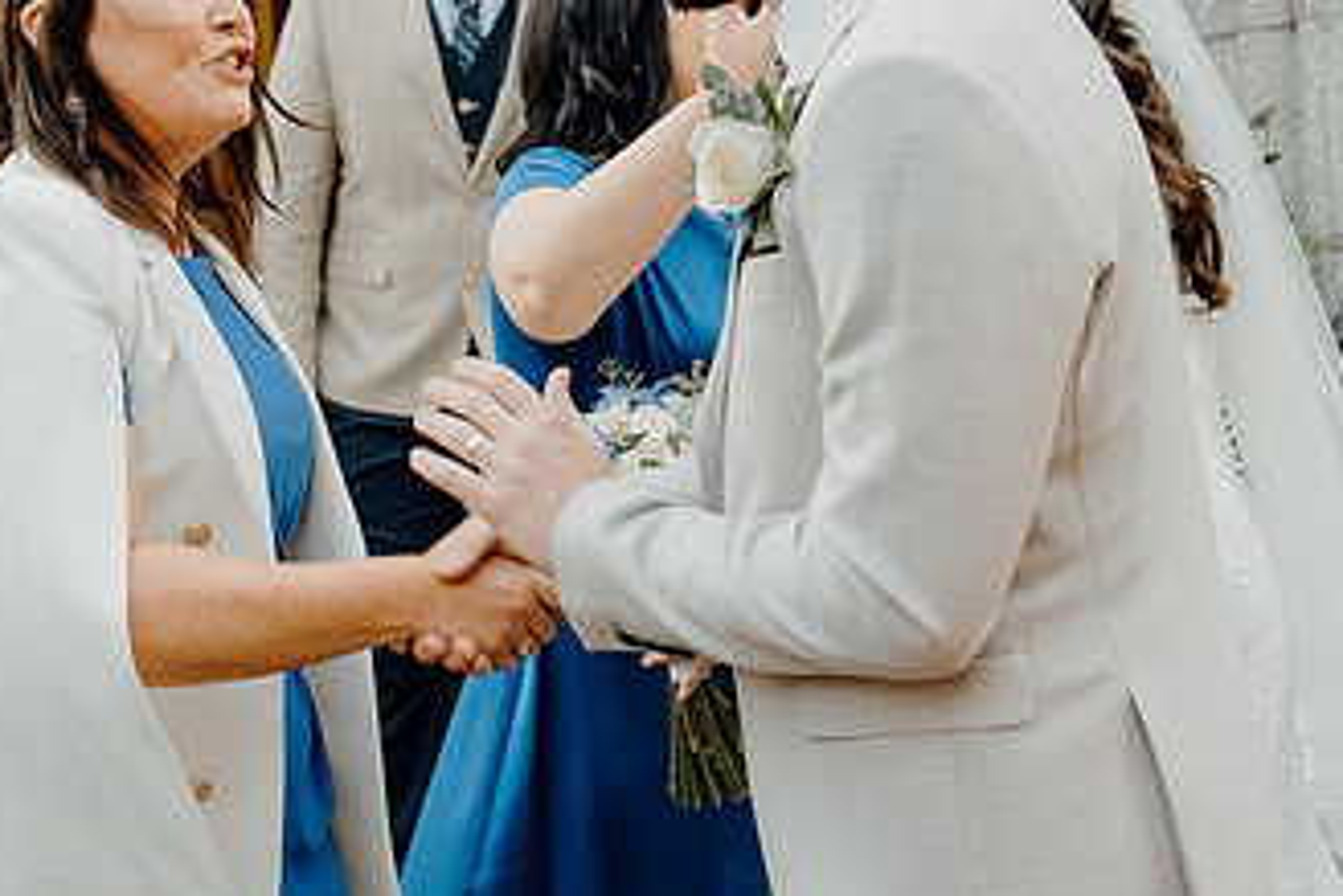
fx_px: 2575
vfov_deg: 19.7
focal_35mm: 69
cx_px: 504
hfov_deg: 29.1
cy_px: 301
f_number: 3.5
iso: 125
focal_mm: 39
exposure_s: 1/200
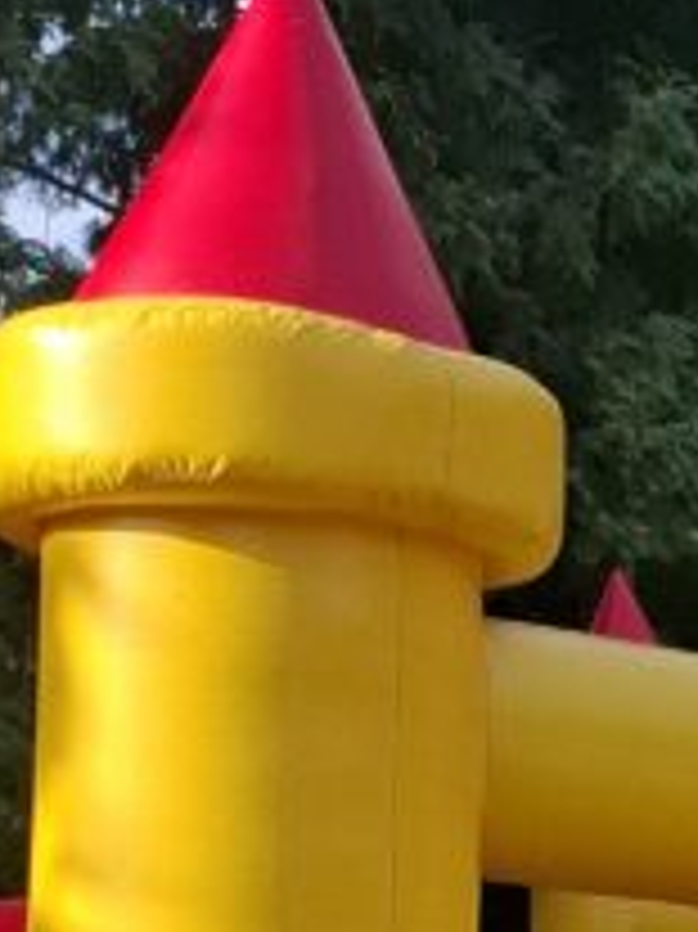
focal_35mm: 114
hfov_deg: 11.2
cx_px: 1603
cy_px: 887
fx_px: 3068
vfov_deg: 17.0
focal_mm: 5.54
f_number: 1.8
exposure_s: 1/1437
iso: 50
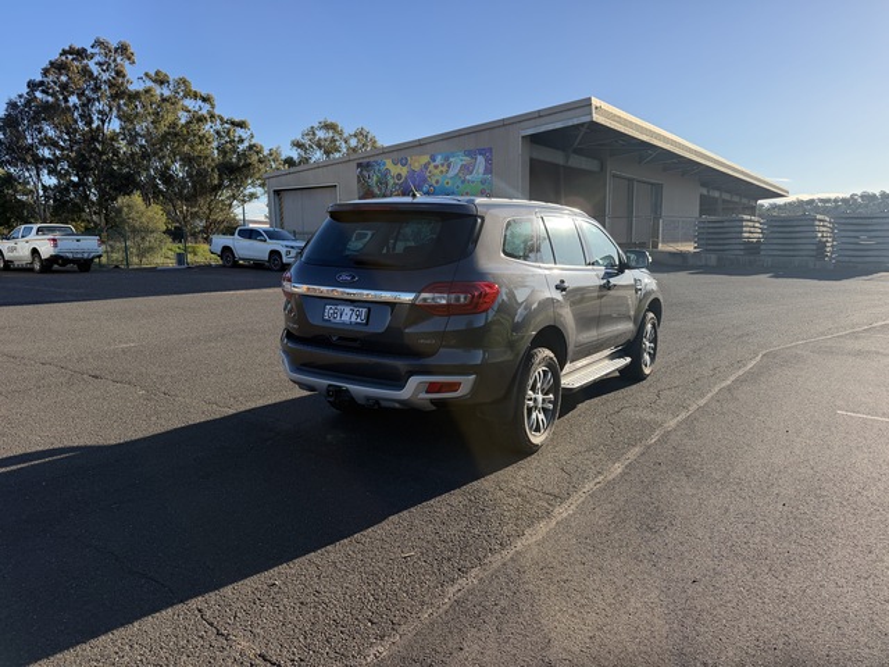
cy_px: 334
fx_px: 616
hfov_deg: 71.6
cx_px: 444
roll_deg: +1.0
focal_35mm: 24
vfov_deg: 56.8
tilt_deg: -7.3
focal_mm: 6.76
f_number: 1.78
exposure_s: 1/3425
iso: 100
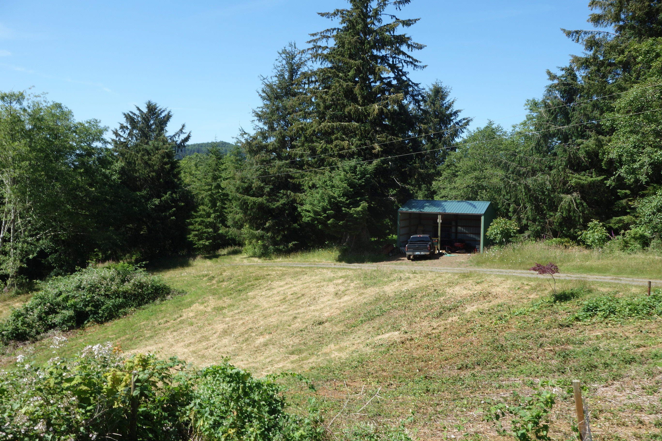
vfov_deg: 40.0
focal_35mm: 33
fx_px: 607
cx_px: 331
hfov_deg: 57.2
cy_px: 220
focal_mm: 12.18
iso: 125
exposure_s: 1/80
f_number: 11
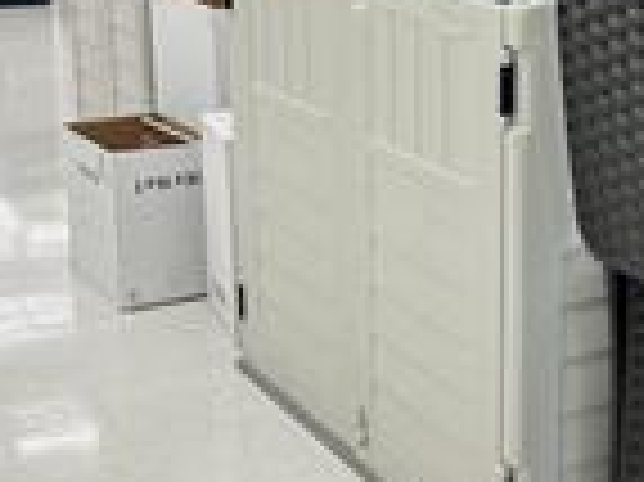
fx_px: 1580
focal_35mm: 85
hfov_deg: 22.3
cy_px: 149
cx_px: 610
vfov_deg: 17.3
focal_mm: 5.7
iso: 40
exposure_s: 1/120
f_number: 1.5
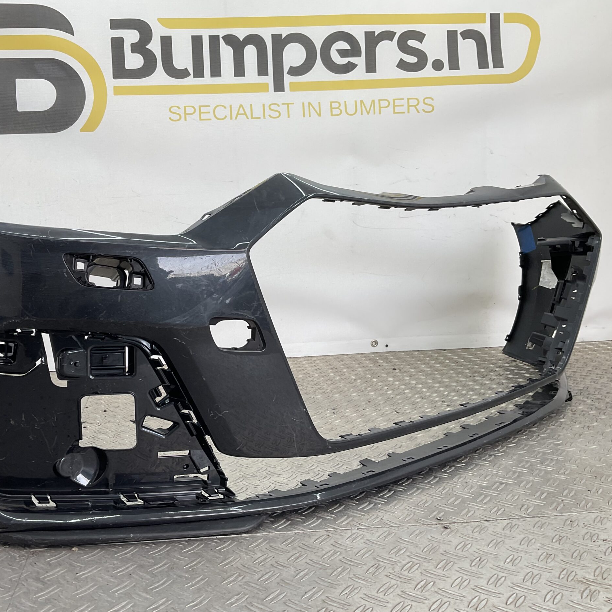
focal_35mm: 35
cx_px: 222
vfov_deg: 47.2
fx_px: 700
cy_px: 310
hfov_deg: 46.7
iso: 16
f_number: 1.8
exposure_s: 1/116
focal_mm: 3
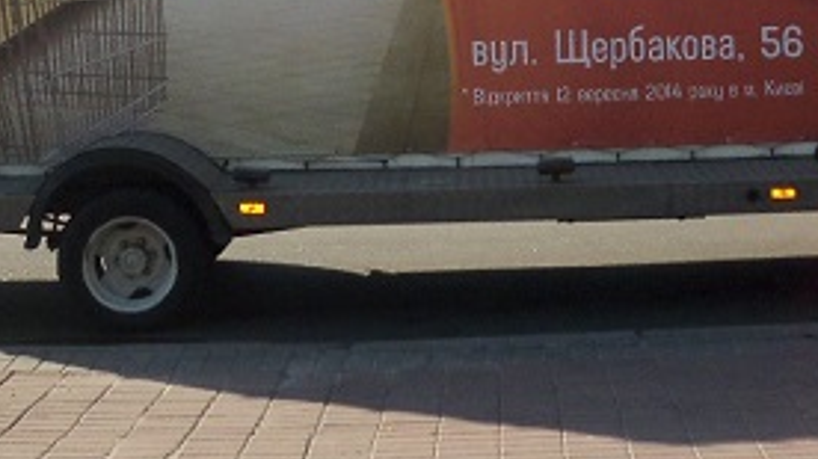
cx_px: 581
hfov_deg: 22.5
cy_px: -164
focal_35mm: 94
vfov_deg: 12.4
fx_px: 2038
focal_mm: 5.7
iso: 80
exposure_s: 1/800
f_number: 2.9
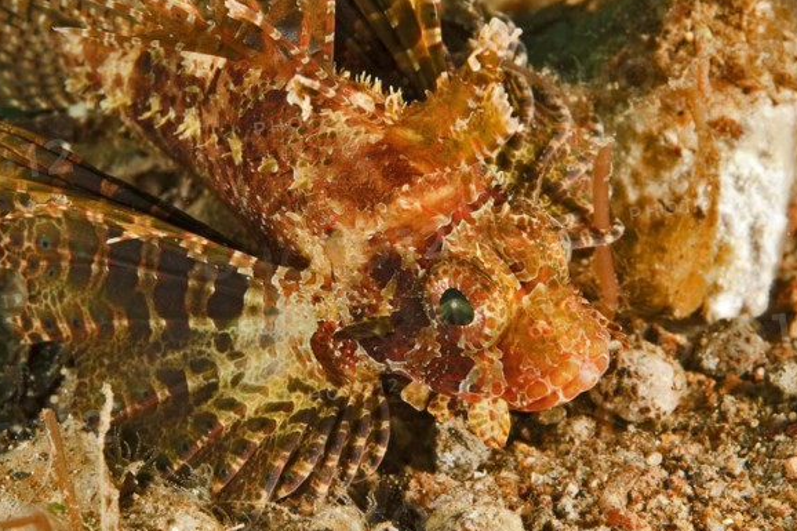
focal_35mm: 83
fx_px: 1837
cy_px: 179
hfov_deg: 24.4
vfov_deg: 16.4
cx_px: 321
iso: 200
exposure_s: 1/80
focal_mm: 60
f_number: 25
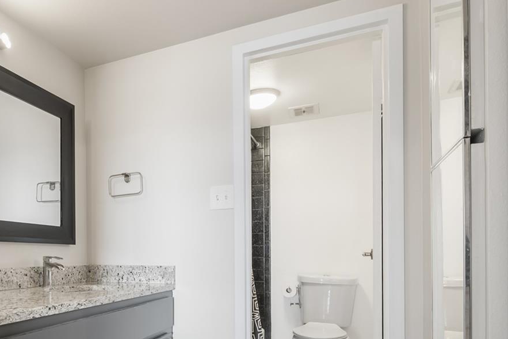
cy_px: 257
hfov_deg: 59.6
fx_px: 409
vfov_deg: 43.5
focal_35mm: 29
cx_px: 116
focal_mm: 16
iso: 200
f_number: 8
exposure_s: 2
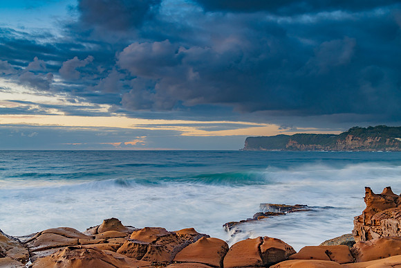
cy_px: 134
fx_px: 426
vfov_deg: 34.9
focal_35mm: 38
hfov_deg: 50.4
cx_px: 200
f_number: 8
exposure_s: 1.6
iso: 160
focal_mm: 38
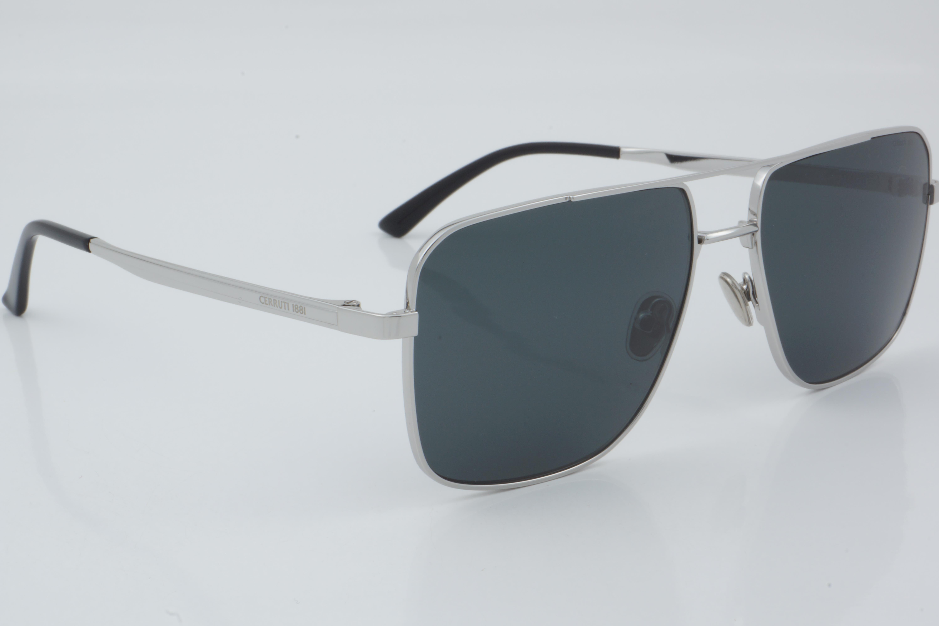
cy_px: 313
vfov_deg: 18.2
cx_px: 470
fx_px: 1956
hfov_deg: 27.0
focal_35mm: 75
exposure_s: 1/3
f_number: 32
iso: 100
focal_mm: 50
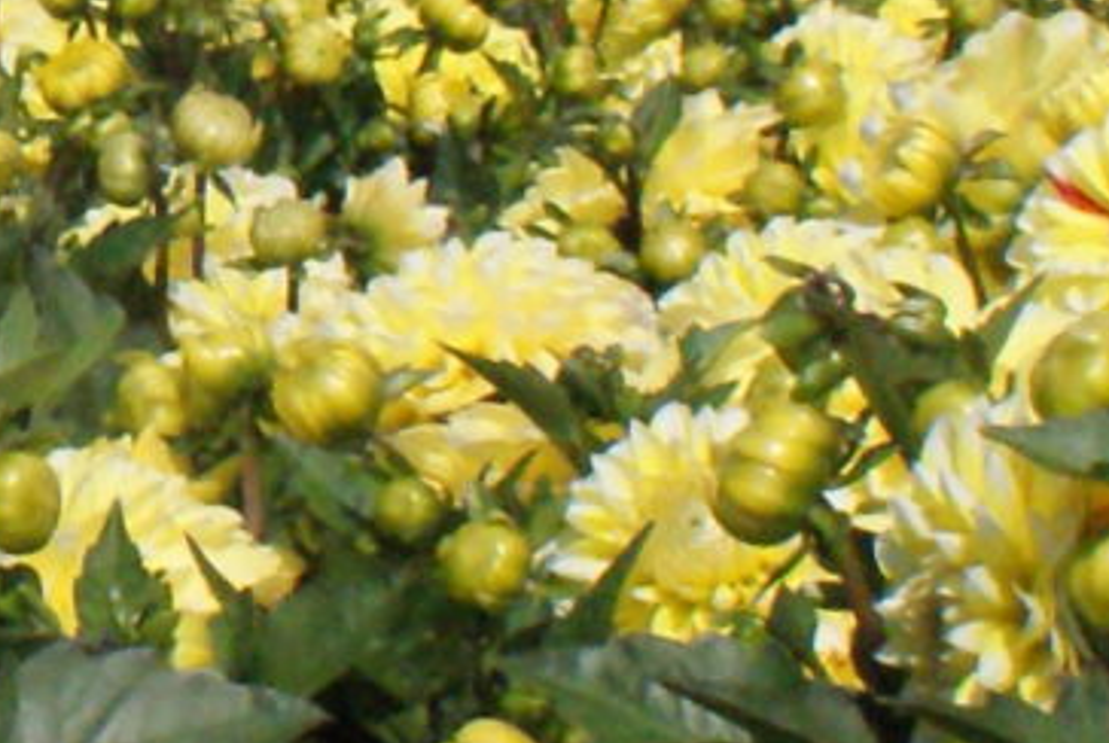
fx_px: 5863
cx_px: -673
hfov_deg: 10.4
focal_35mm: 190
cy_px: 21
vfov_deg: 7.2
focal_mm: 18
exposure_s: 1/2500
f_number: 16
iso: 1600
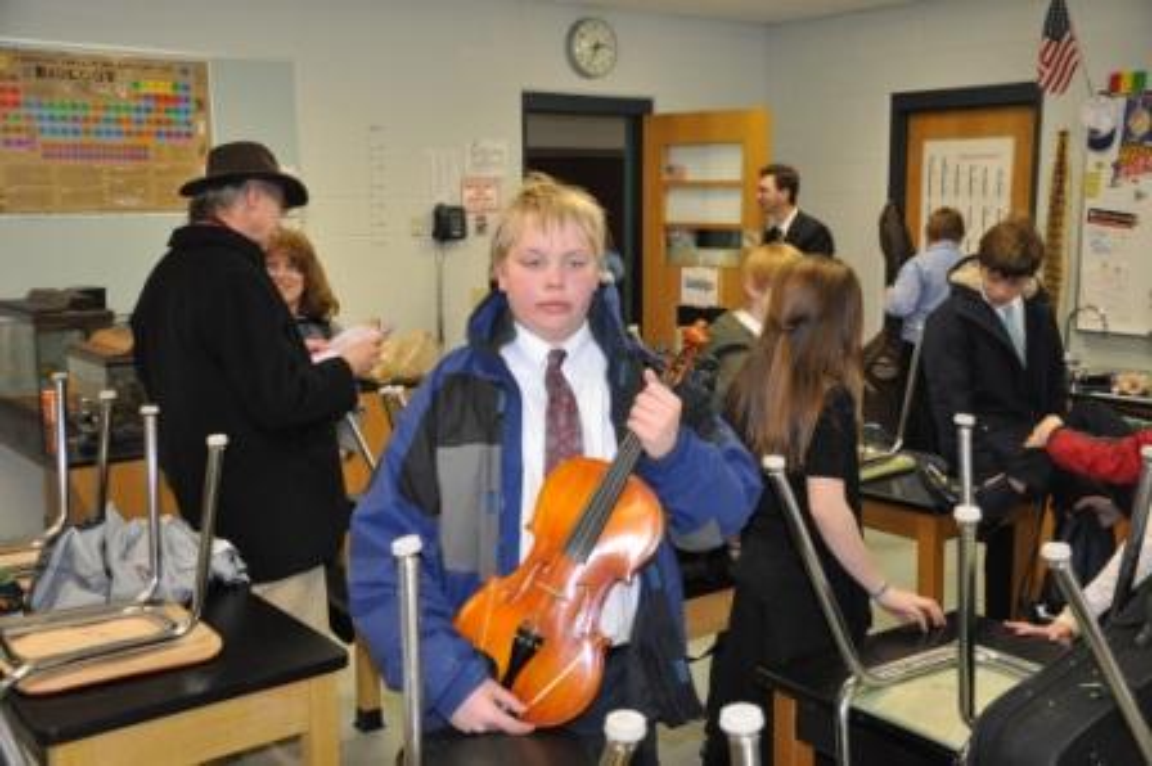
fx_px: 1247
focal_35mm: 39
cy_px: 383
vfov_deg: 34.2
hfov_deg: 49.6
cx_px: 576
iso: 800
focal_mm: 26
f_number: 4
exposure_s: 1/60
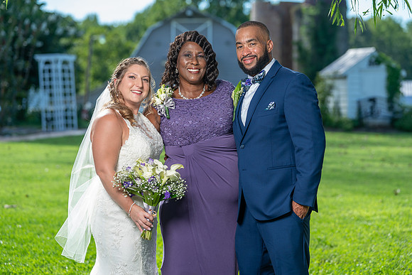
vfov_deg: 11.5
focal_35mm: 120
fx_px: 1368
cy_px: 131
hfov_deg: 17.1
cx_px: 217
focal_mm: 113
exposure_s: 1/250
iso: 50
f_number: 4
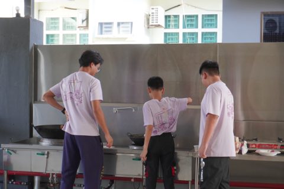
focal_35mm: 68
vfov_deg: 20.2
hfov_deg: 29.9
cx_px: 142
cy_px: 94
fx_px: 532
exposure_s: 1/160
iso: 400
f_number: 5.6
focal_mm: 45
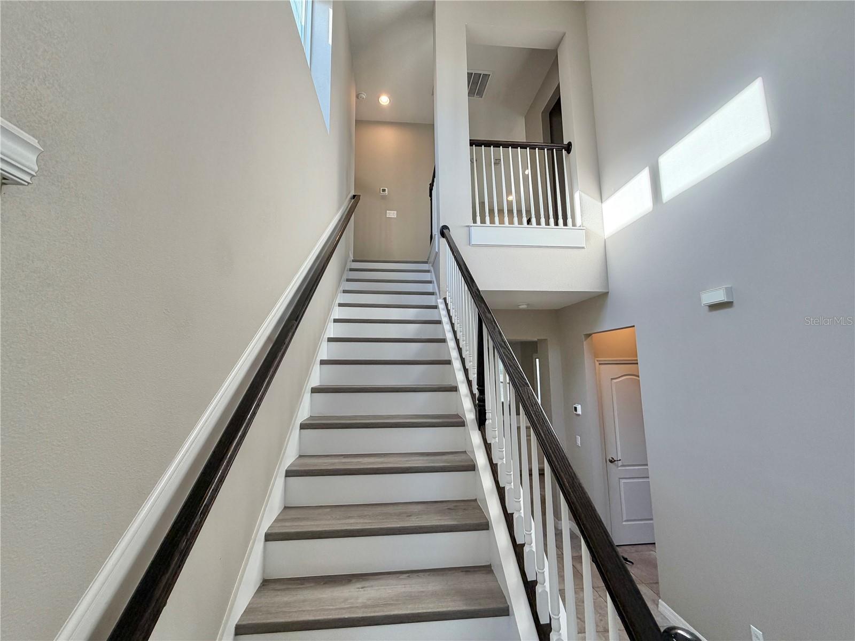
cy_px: 320
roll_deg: +0.9
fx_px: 346
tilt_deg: +7.7
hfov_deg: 102.1
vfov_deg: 85.7
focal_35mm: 14
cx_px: 428
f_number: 2.2
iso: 100
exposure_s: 1/120
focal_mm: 2.22
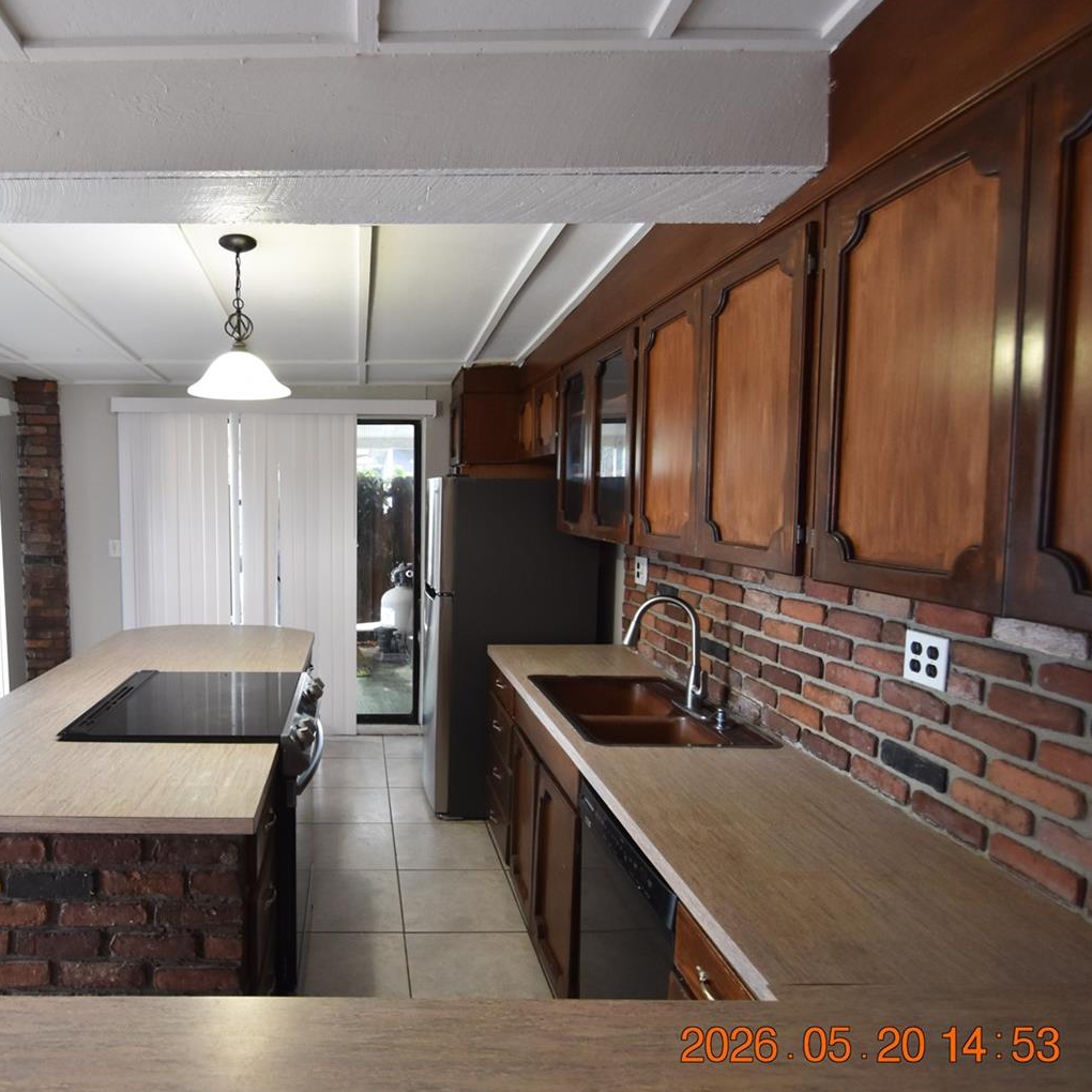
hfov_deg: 72.6
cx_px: 365
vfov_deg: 74.8
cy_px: 560
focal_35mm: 20
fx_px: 714
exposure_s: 1/60
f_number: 3.5
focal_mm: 10
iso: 800
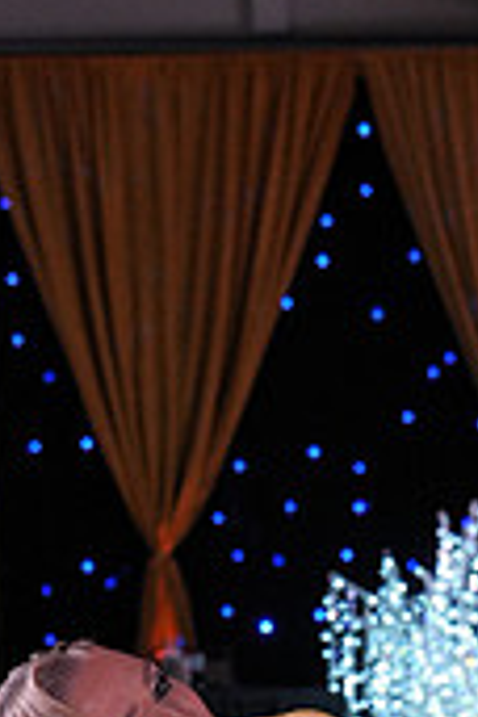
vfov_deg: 11.4
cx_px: 451
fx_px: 3386
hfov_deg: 8.0
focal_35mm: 170
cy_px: 1191
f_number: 4
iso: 1600
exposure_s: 1/400
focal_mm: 50
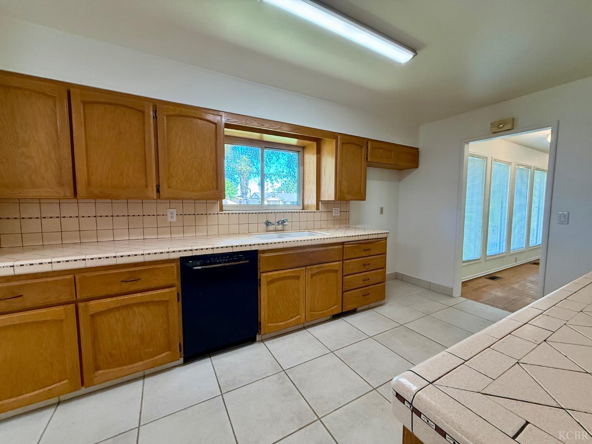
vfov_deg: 85.7
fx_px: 239
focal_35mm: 14
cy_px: 222
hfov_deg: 102.1
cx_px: 296
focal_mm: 2.22
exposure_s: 1/120
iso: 250
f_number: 2.2
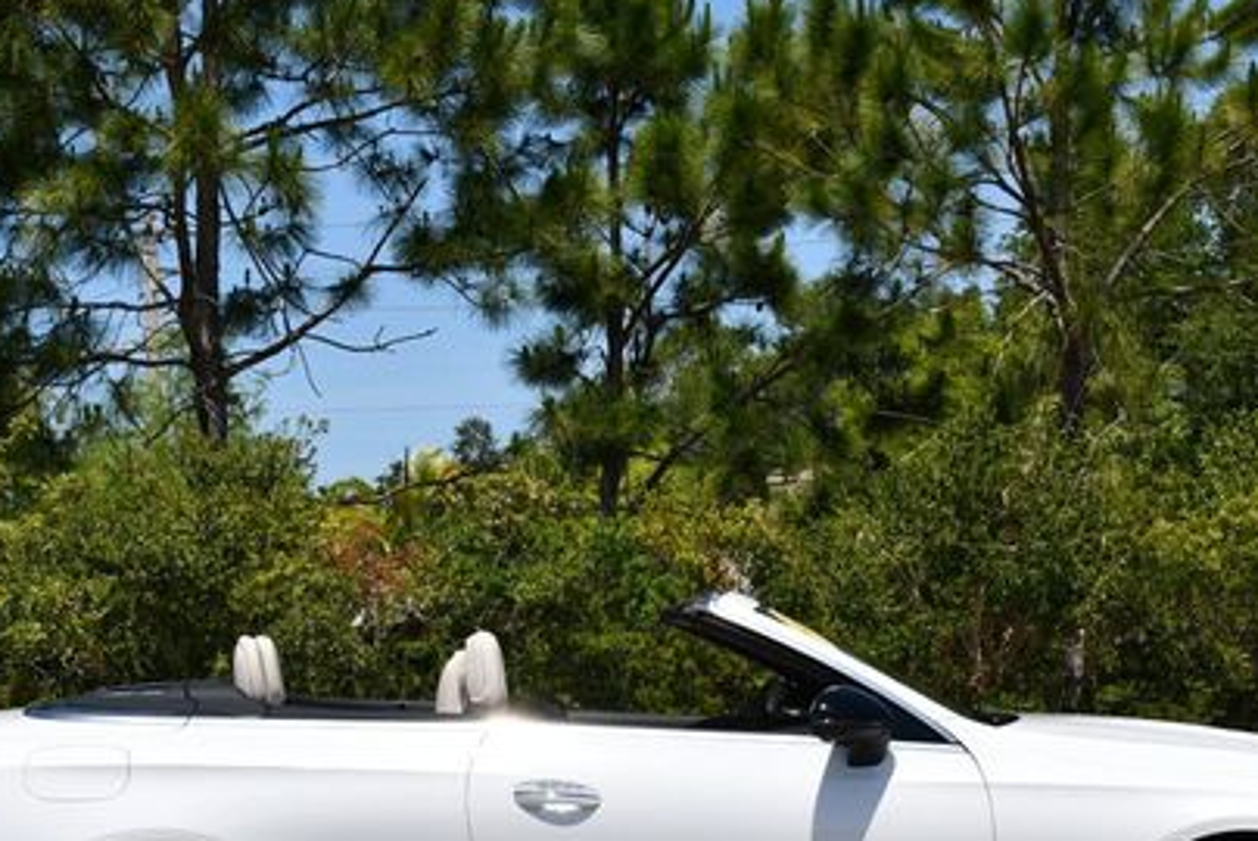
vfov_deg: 14.4
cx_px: 654
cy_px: 595
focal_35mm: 95
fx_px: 3322
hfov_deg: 21.4
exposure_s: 1/320
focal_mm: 30
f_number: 9
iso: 100
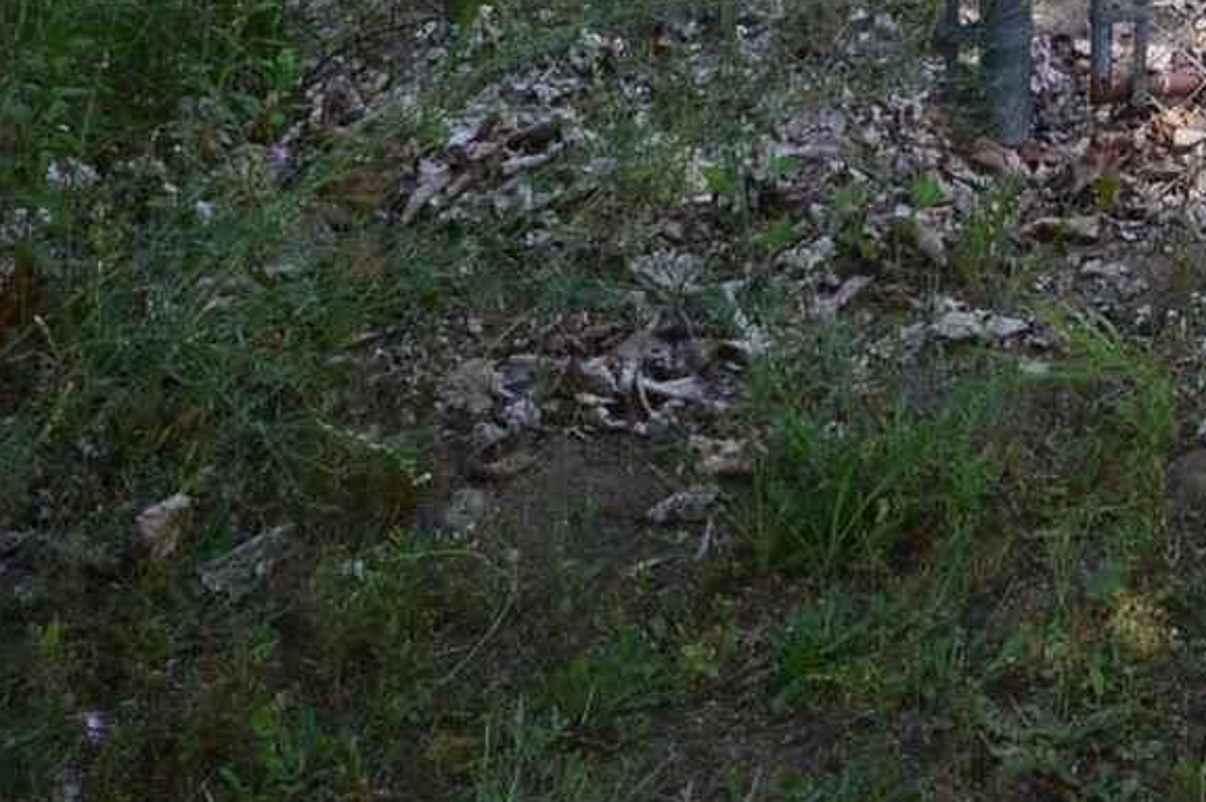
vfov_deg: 13.6
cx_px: 1556
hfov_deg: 22.7
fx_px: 2678
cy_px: -955
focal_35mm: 80
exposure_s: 1/250
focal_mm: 10
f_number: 10
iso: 400
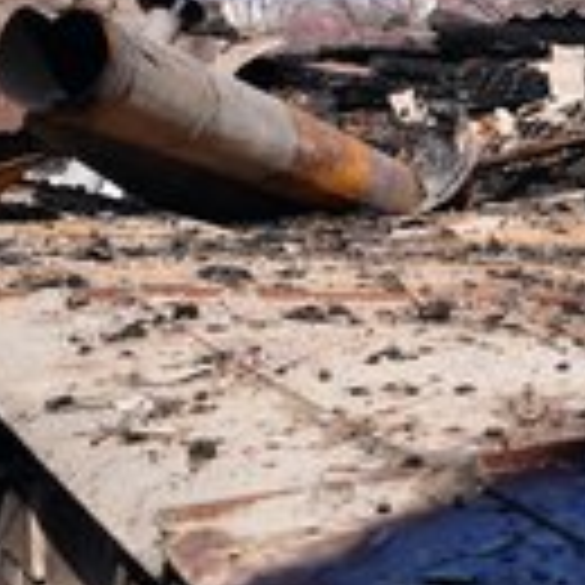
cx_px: 801
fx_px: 1606
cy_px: 97
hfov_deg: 18.8
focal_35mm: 84
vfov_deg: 20.4
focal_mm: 32
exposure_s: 1/125
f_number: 8
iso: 80
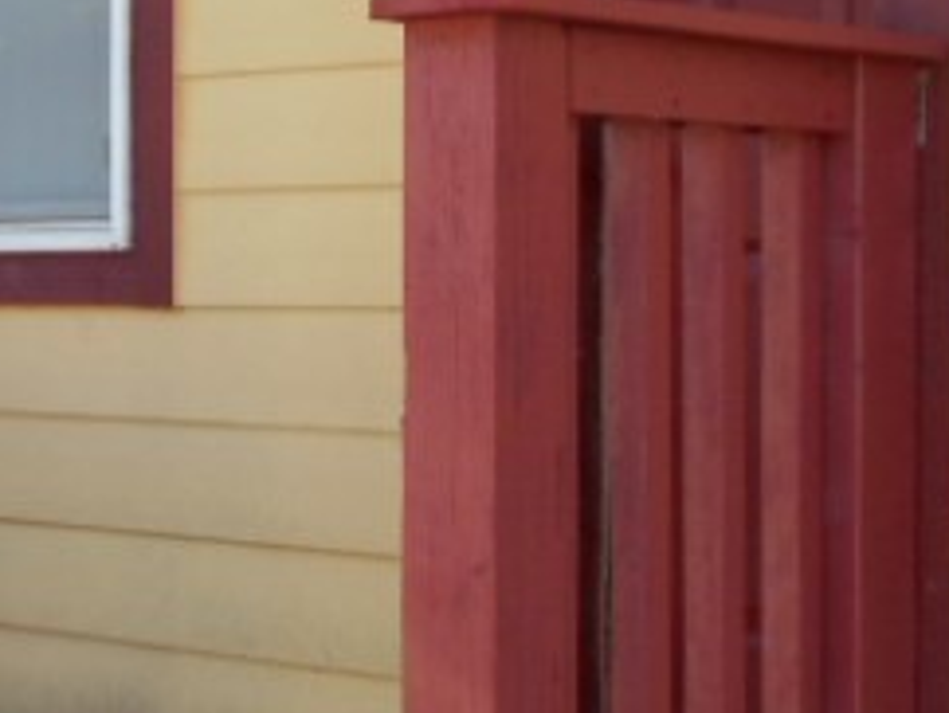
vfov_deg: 14.4
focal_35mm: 103
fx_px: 2827
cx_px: 59
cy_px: 274
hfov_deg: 18.7
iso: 80
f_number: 4.5
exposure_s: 1/60
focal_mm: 6.9
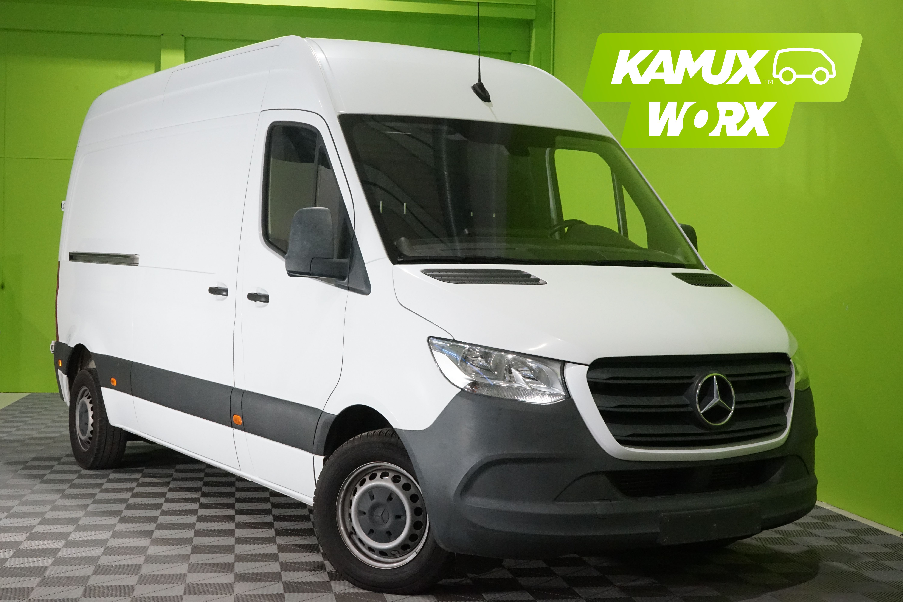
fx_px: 1229
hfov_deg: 40.3
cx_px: 452
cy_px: 301
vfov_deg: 27.5
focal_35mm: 49
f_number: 16
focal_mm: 49
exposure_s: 1/40
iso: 6400
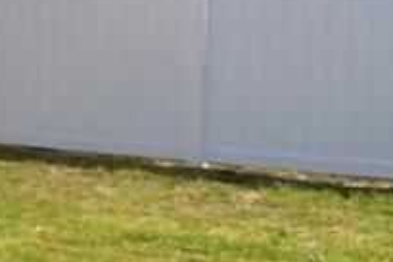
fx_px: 1278
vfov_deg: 11.5
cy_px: -33
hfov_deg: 9.7
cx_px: -960
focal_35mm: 117
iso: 100
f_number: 4.5
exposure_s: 1/3200
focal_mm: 10
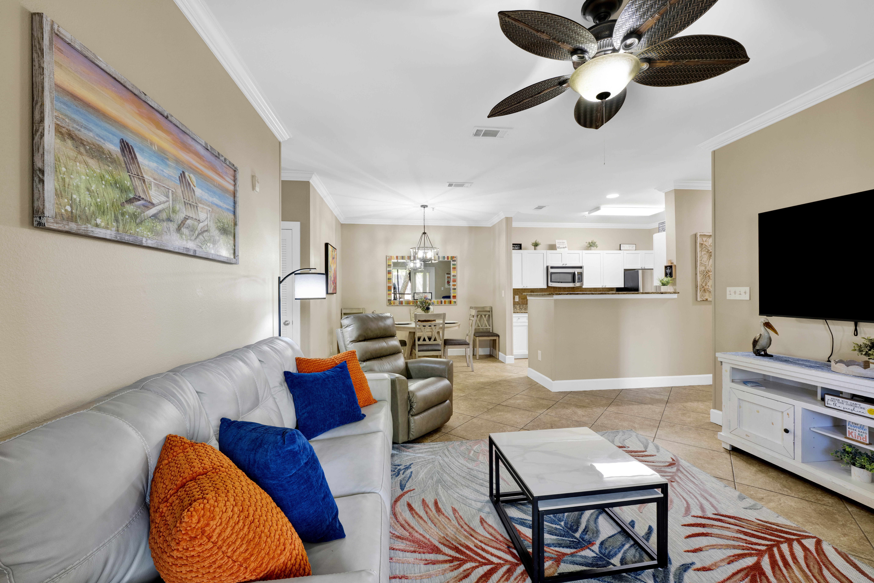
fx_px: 340
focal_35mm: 14
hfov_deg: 104.3
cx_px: 437
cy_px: 292
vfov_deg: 81.2
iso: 400
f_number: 11
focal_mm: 14
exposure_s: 1/10
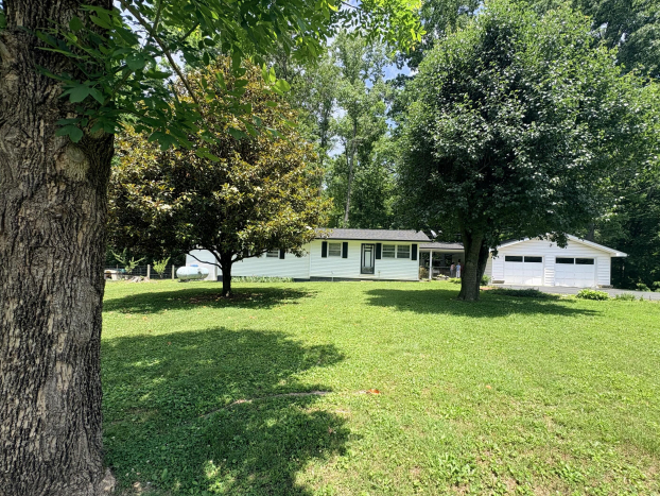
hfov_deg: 98.0
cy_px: 260
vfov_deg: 81.7
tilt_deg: +1.5
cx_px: 349
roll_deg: -1.1
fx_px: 286
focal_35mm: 15
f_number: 2.2
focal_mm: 2.22
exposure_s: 1/756
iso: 40
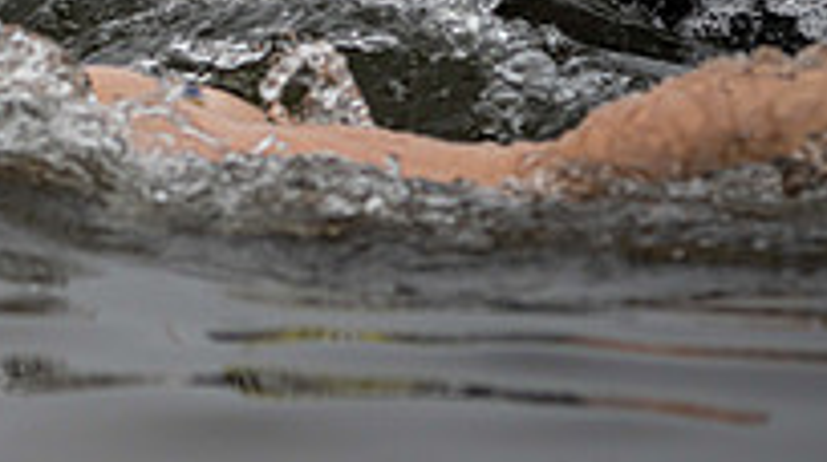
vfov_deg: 5.8
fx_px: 4576
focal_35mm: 209
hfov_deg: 10.2
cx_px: -118
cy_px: -18
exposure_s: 1/800
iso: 250
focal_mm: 70
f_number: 4
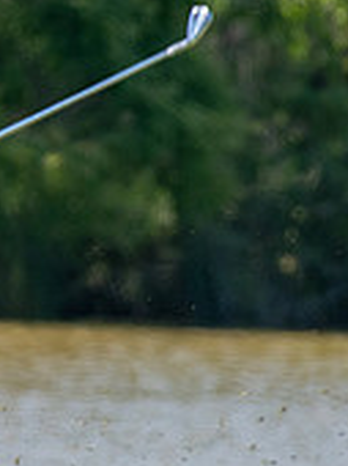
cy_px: 130
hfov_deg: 0.6
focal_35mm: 2461
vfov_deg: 0.8
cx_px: -151
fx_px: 33071
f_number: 6.3
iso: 800
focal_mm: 500
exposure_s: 1/1250
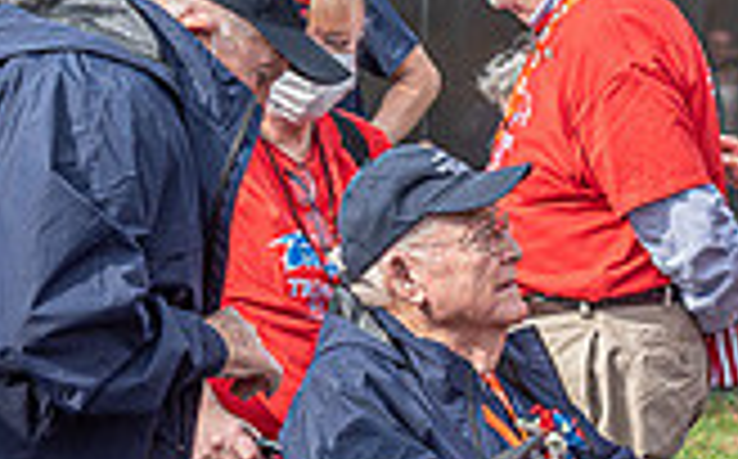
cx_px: 428
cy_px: 313
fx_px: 4499
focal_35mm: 224
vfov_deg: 5.8
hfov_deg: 9.4
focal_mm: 62
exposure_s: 1/1000
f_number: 8
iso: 500
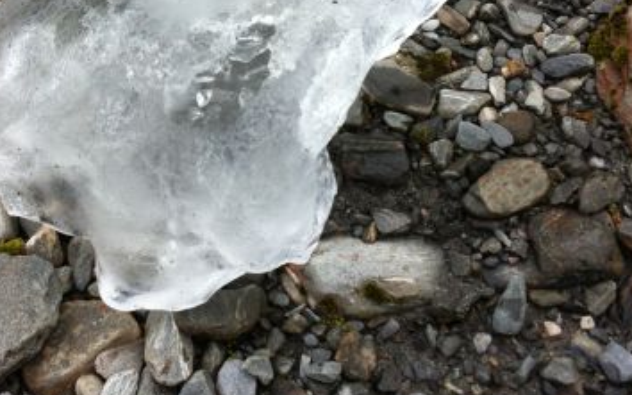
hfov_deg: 30.3
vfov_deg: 19.2
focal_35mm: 67
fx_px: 1154
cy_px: 73
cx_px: 193
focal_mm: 3.85
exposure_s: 1/450
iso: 80
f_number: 2.8
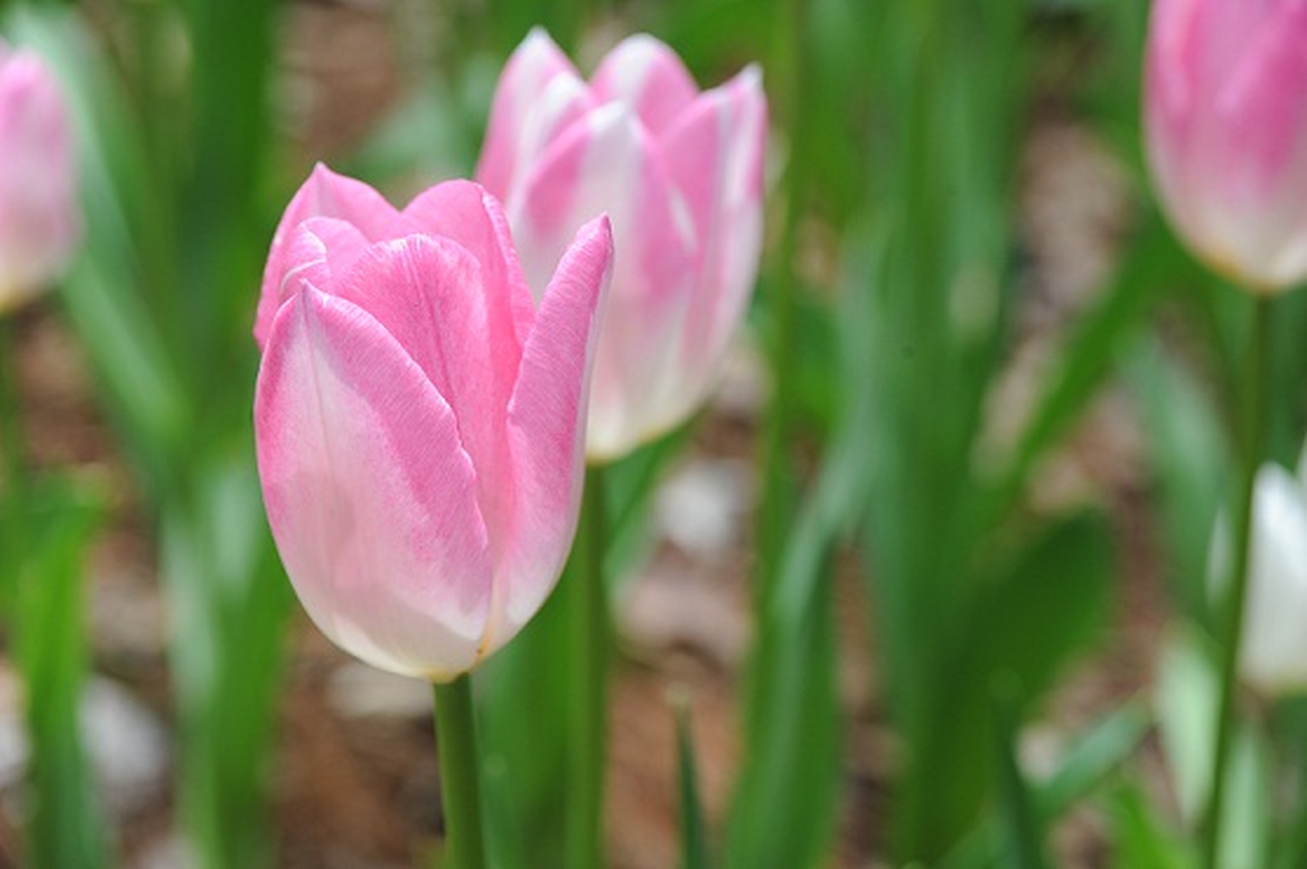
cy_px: 434
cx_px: 654
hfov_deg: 19.5
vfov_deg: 13.0
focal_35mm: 105
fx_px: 3809
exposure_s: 1/250
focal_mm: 105
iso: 400
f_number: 8
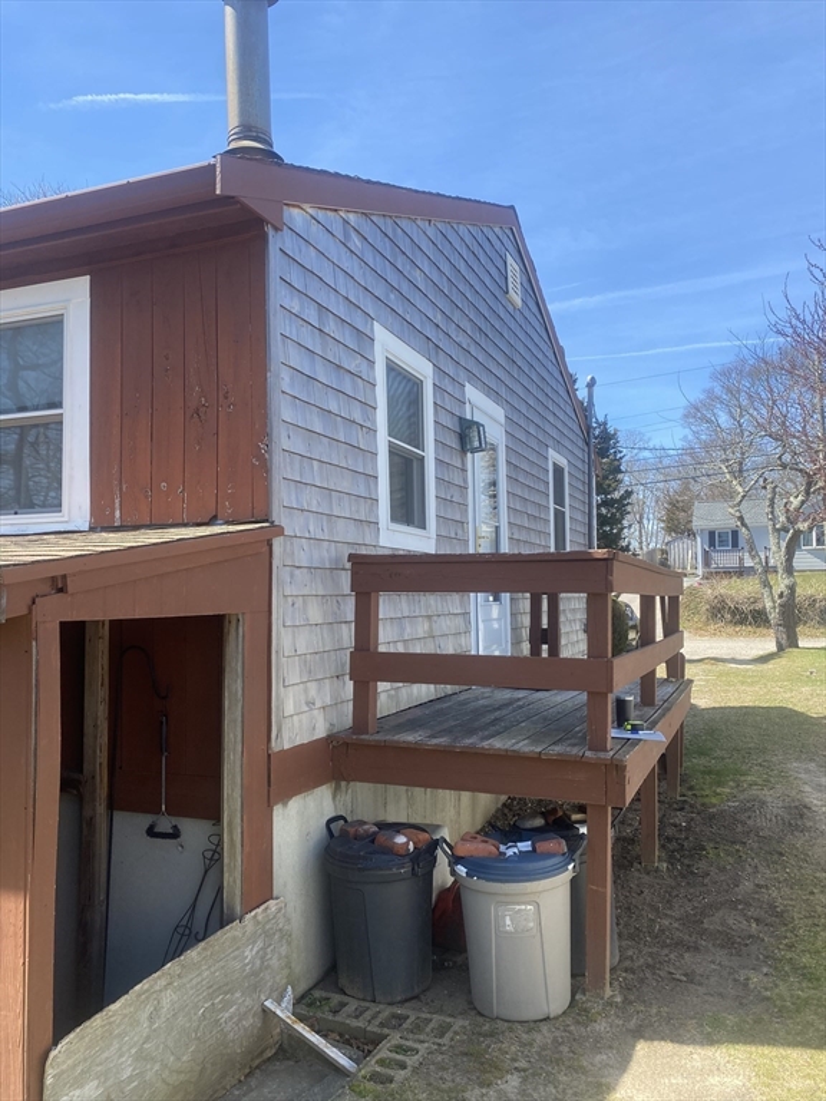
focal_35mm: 26
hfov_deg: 53.1
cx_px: 413
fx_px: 827
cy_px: 550
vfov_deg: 67.3
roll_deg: +0.6
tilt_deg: +5.3
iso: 32
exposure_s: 1/1124
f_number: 1.8
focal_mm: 4.25
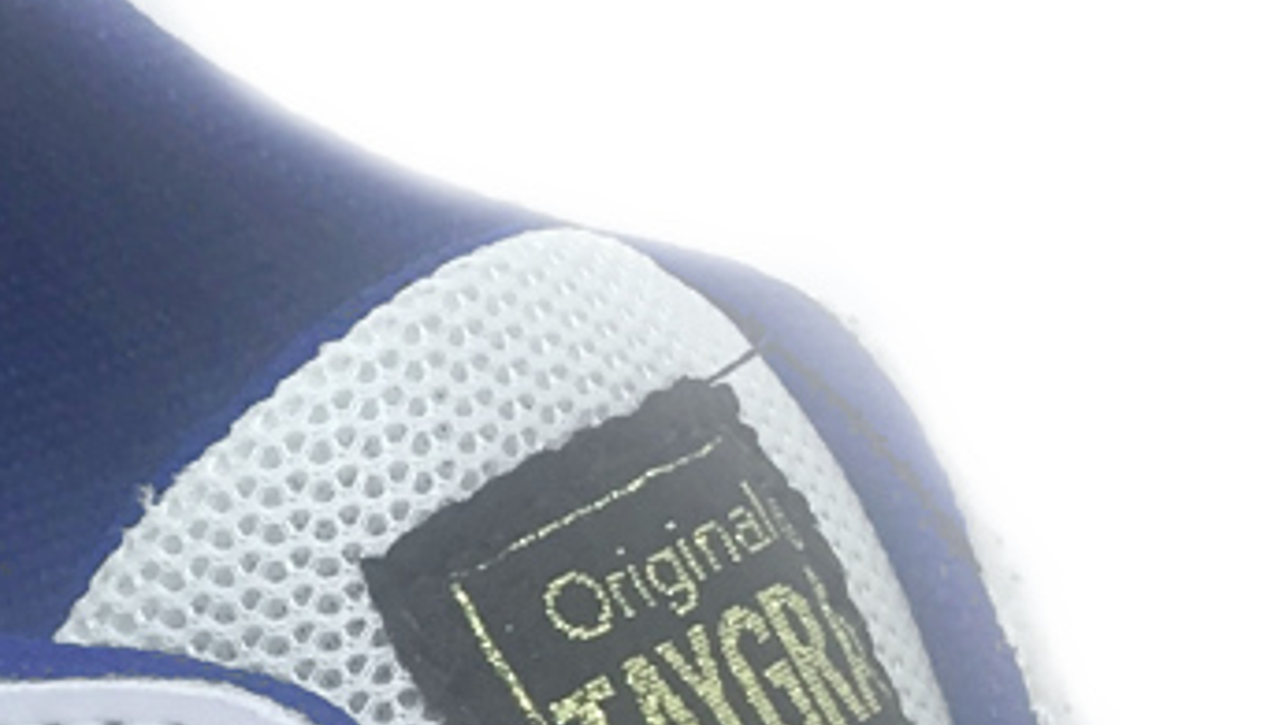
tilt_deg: -26.3
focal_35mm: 184
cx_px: -955
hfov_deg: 11.0
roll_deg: +2.3
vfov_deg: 6.5
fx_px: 6277
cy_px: 1268
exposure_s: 1/175
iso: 25
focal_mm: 4.15
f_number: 2.2
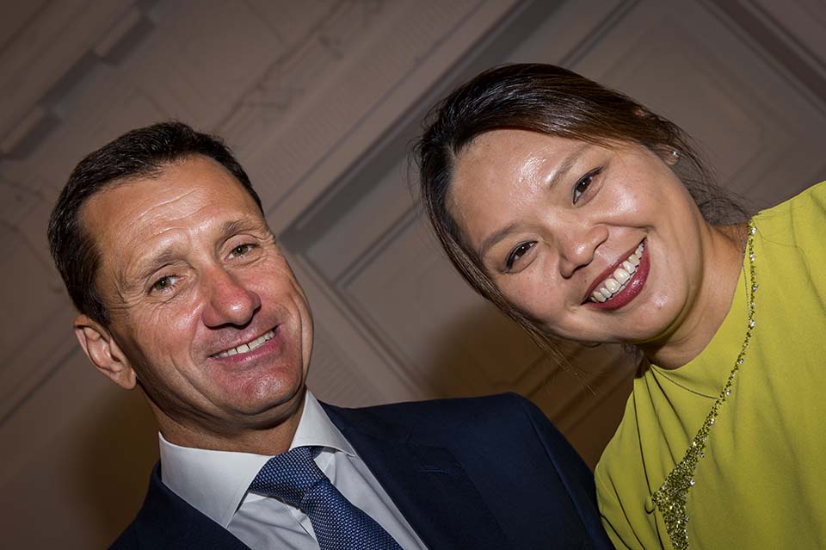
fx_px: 1101
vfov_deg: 28.0
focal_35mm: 48
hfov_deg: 41.1
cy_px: 275
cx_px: 413
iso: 800
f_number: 8
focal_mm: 48
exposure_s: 1/60
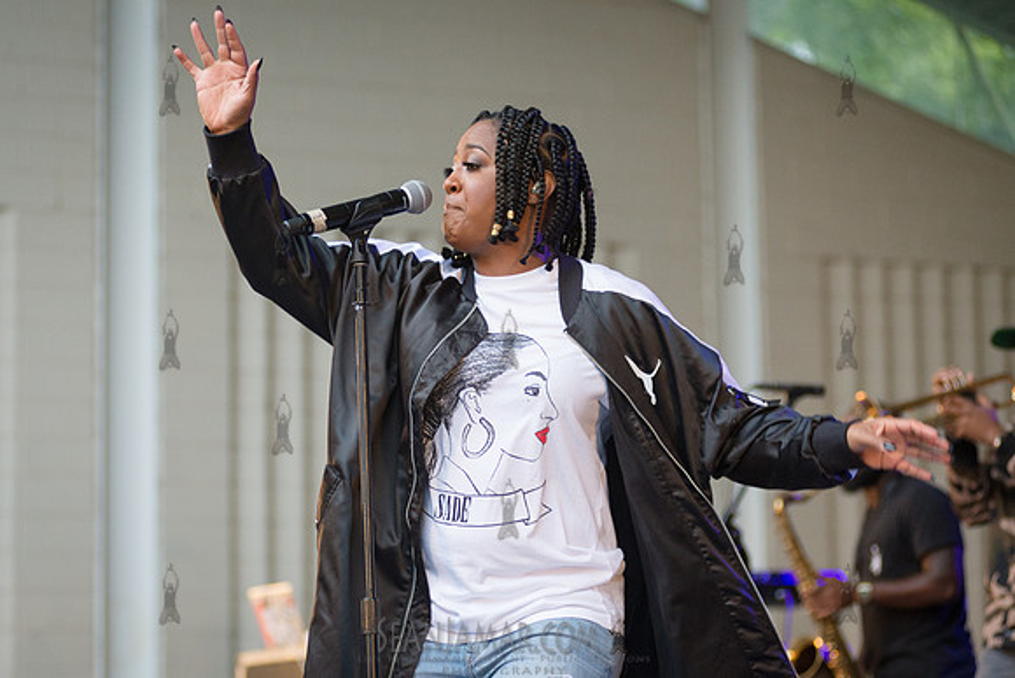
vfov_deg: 13.3
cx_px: 409
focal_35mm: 103
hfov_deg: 19.9
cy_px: 405
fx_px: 2894
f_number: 2.8
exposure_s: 1/400
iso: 1600
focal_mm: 86
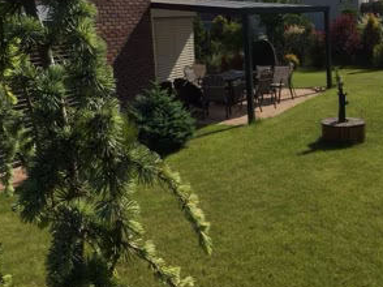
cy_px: 60
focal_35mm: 49
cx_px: 221
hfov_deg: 38.8
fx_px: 542
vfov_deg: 29.0
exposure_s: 1/2933
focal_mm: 4.12
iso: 40
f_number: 2.2
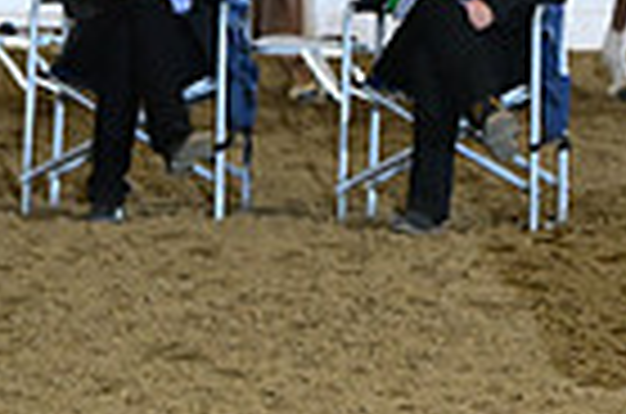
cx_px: 1243
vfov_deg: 1.8
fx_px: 13428
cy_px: -119
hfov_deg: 2.7
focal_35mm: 774
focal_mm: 185
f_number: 8
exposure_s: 1/200
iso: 5000
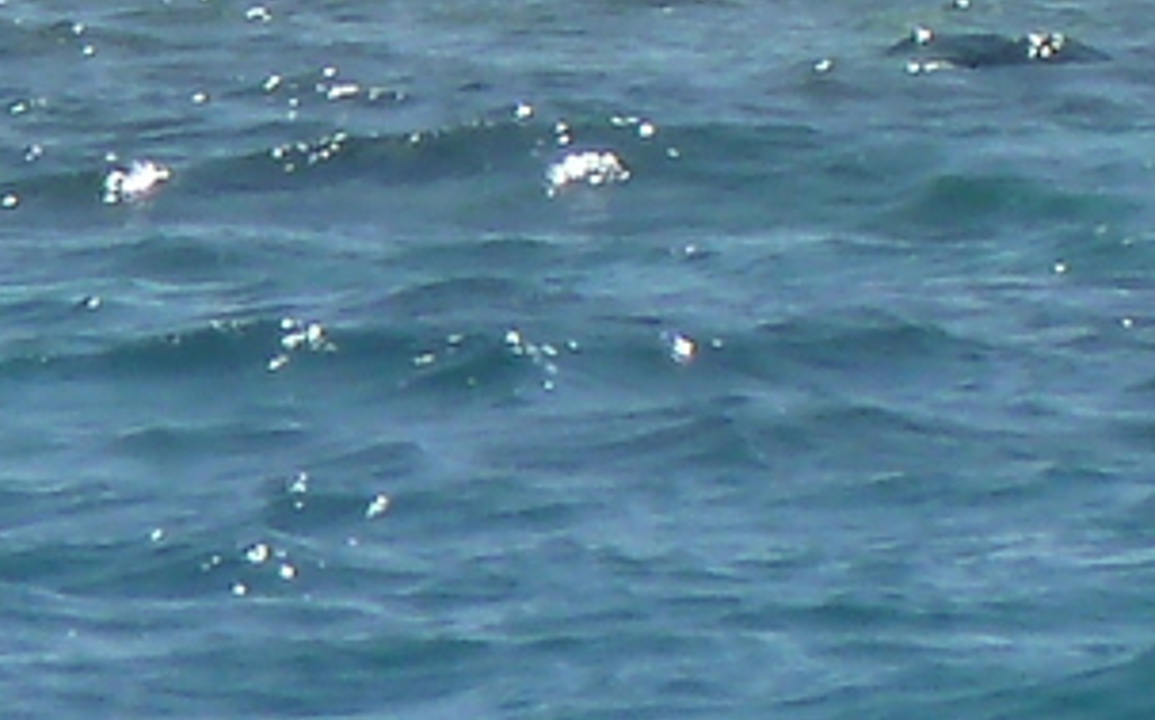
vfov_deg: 0.6
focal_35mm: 2233
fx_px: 70250
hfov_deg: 0.9
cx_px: 377
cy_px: -1097
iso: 80
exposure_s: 1/500
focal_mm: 49.2
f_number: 5.6
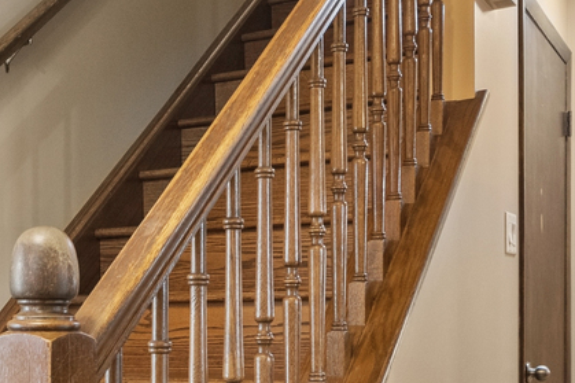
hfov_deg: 34.2
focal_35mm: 58
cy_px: 307
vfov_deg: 23.0
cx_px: 200
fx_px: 926
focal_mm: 10
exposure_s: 1/15
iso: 400
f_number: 8
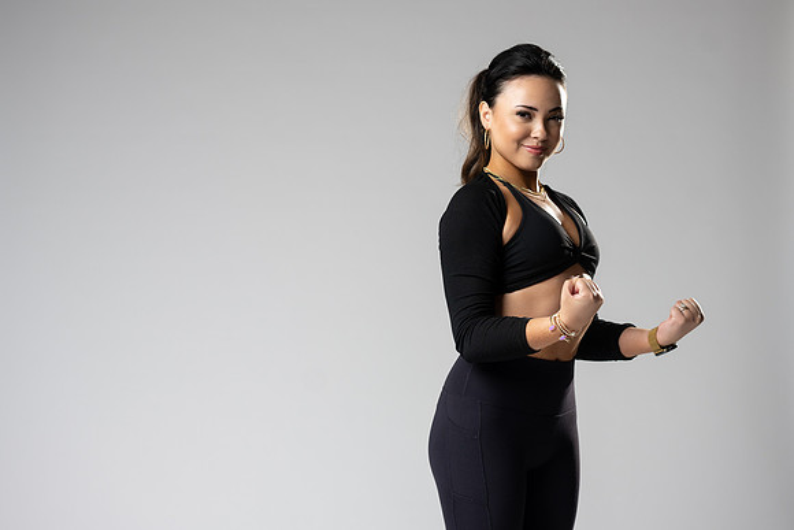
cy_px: 265
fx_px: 2025
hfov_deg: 22.2
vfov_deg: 14.9
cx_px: 365
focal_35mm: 92
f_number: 2.8
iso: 200
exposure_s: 1/125
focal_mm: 85
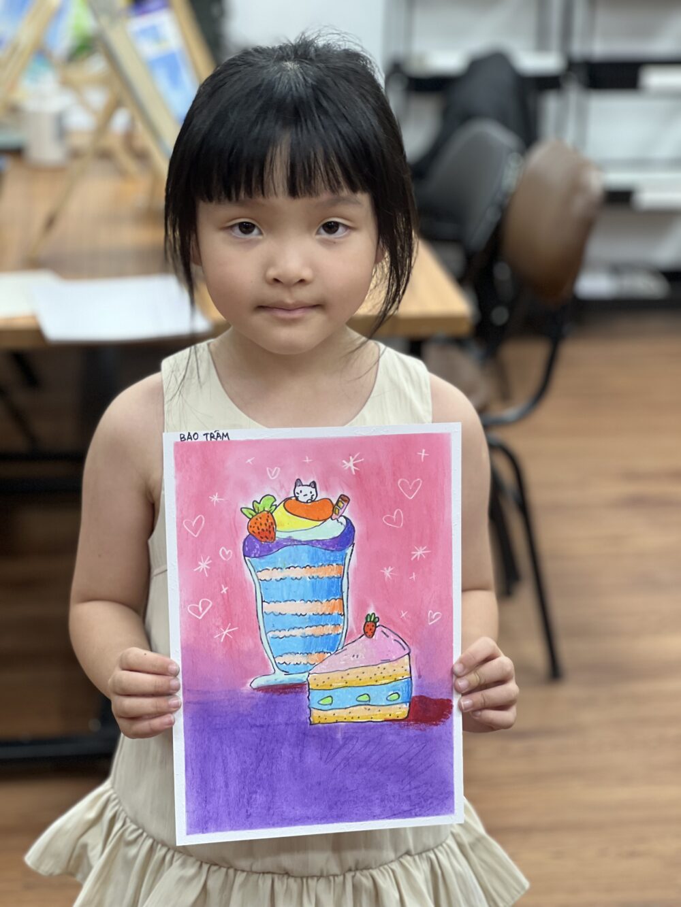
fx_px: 2019
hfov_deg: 19.1
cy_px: 454
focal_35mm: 77
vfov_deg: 25.3
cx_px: 340
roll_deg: -1.5
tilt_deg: -17.9
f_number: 2.8
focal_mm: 9
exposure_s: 1/33
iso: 125
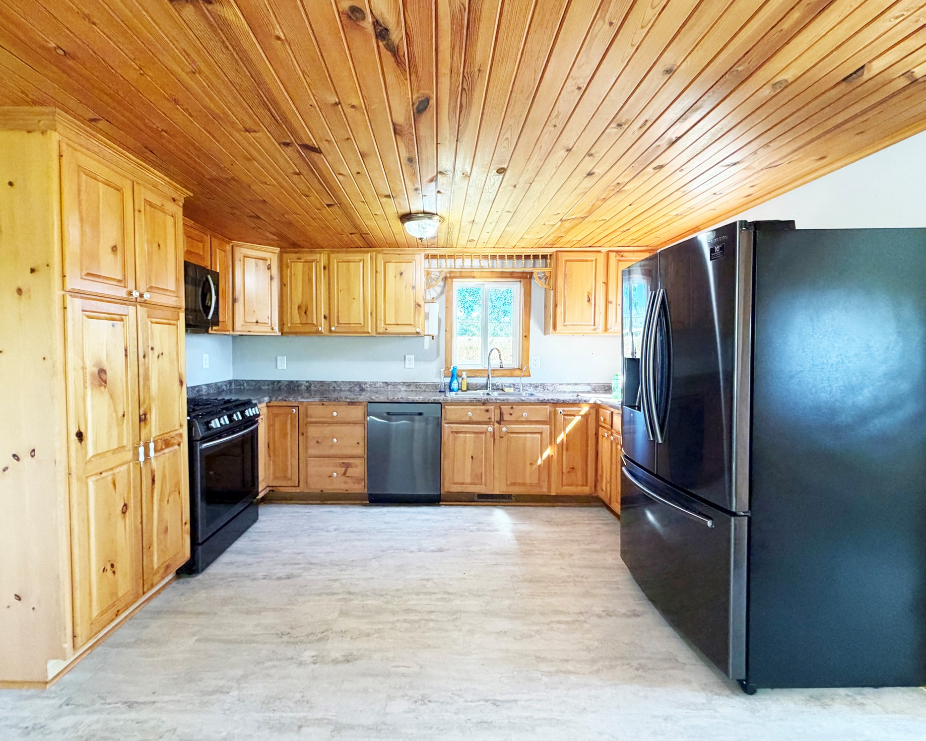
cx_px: 438
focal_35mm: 15
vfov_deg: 84.0
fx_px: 411
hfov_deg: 96.7
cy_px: 364
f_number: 2.2
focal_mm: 2.22
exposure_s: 1/80
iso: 320
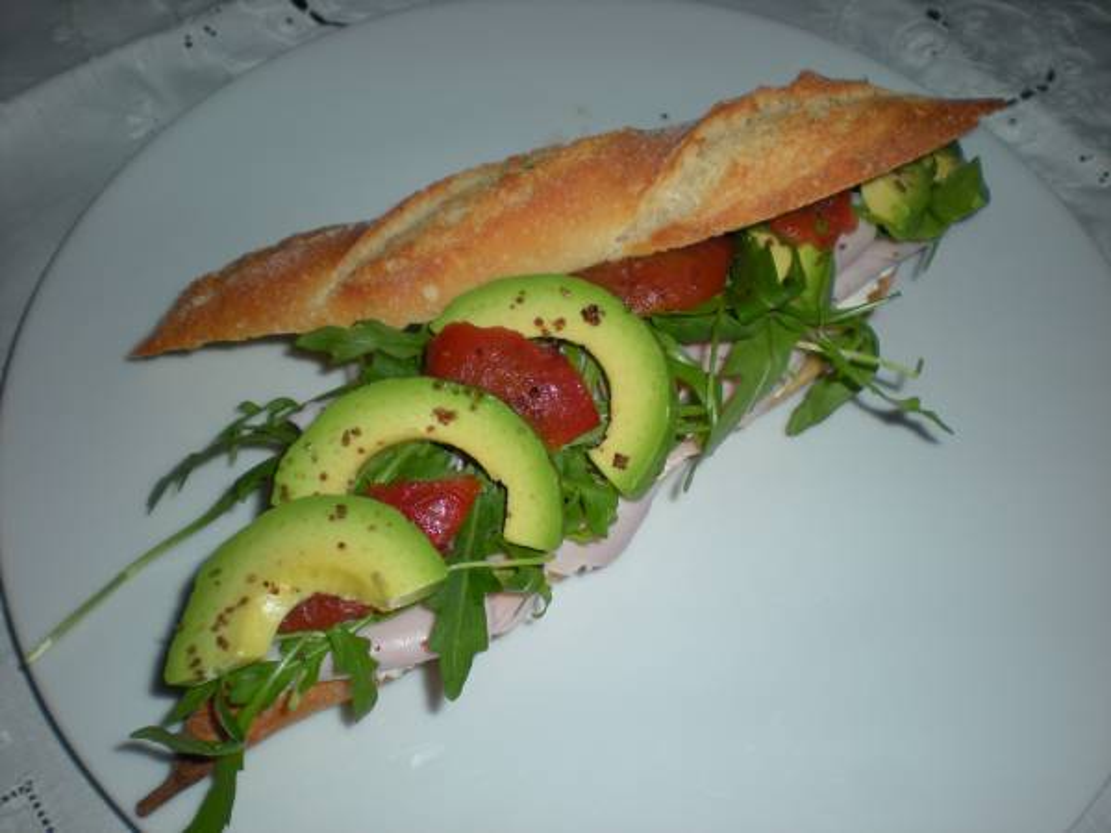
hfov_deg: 49.0
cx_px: 556
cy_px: 416
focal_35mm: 38
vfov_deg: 37.7
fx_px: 1220
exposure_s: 1/60
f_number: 3.1
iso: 64
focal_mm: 6.3
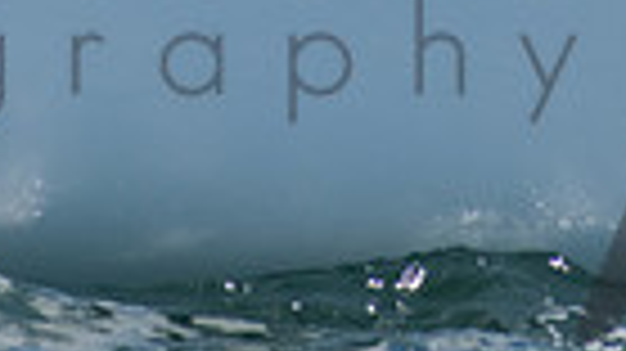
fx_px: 21732
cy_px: -281
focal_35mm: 1310
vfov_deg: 0.9
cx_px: 378
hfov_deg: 1.7
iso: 400
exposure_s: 1/1600
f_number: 8
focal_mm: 200
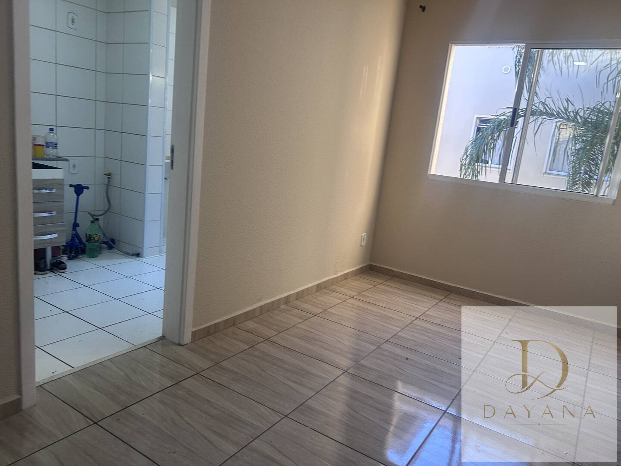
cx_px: 310
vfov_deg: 53.1
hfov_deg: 67.3
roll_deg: -6.5
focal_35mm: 26
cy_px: 233
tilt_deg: -11.9
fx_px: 466
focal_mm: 5.7
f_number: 1.5
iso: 100
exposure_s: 1/120
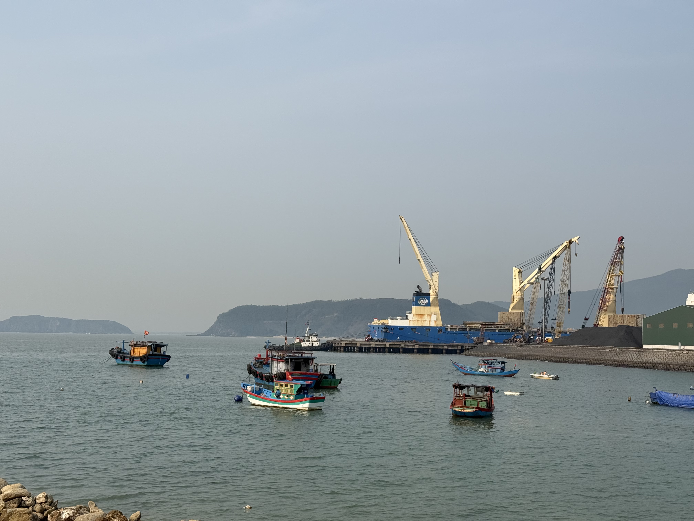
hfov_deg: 39.7
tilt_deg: +5.2
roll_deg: -1.6
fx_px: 962
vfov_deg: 30.3
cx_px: 347
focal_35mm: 48
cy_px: 260
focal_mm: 6.76
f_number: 1.78
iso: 64
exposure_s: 1/4329
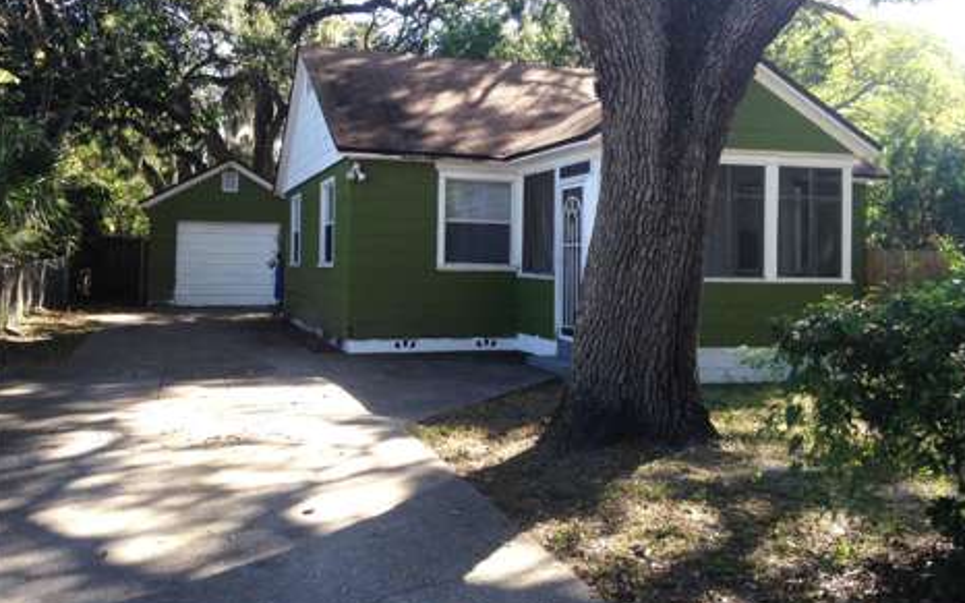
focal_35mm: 36
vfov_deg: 35.2
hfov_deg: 54.0
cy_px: 242
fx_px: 947
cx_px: 489
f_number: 2.4
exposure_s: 1/189
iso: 50
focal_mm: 4.12
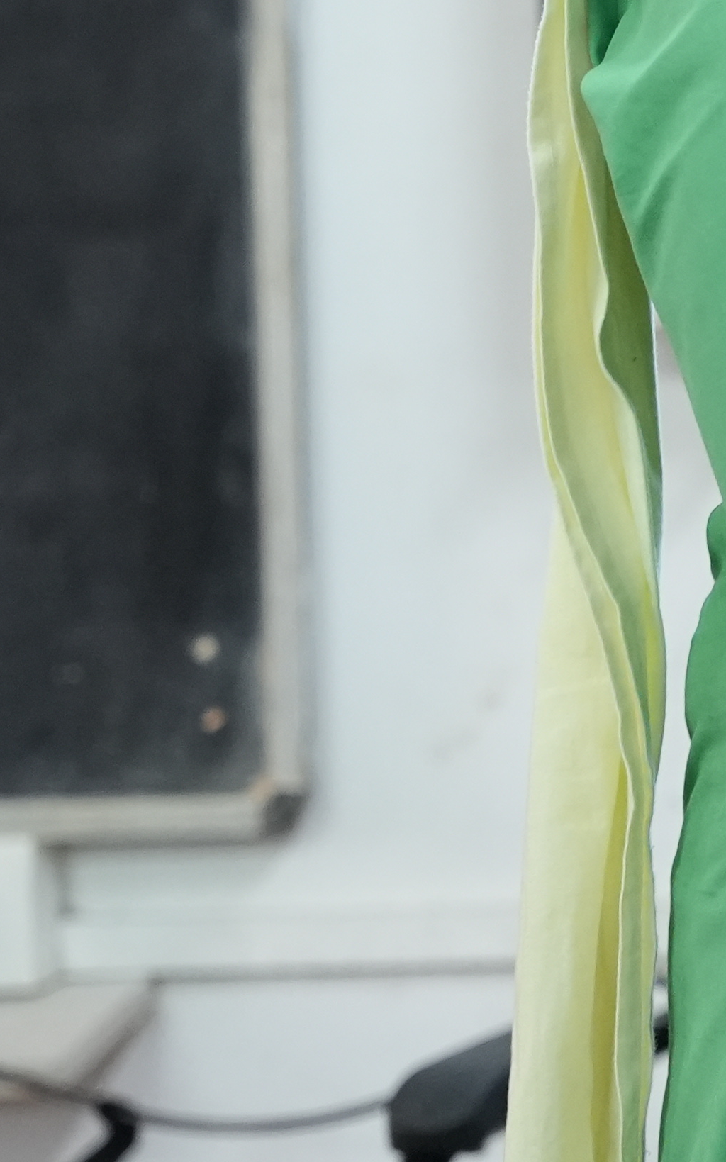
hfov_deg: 5.3
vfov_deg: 8.9
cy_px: -95
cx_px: 2169
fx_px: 7411
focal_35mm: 234
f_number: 3.5
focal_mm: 53.7
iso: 2500
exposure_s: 1/60
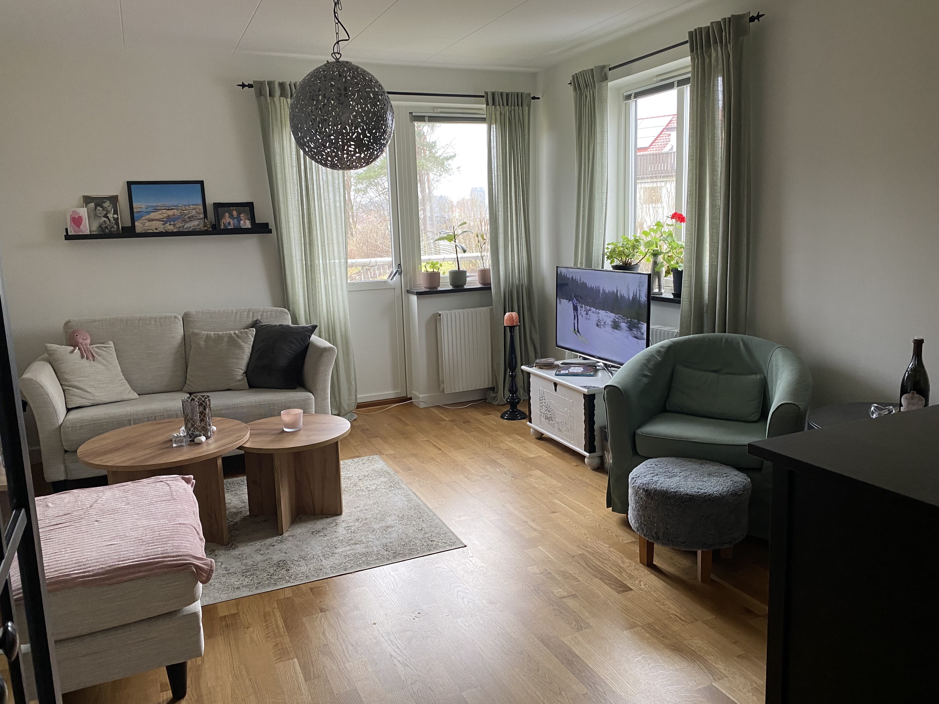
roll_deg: +1.8
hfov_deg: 67.3
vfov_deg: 53.1
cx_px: 470
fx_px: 705
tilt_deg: -9.0
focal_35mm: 26
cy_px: 352
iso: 100
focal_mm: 4.25
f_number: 1.8
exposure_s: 1/50
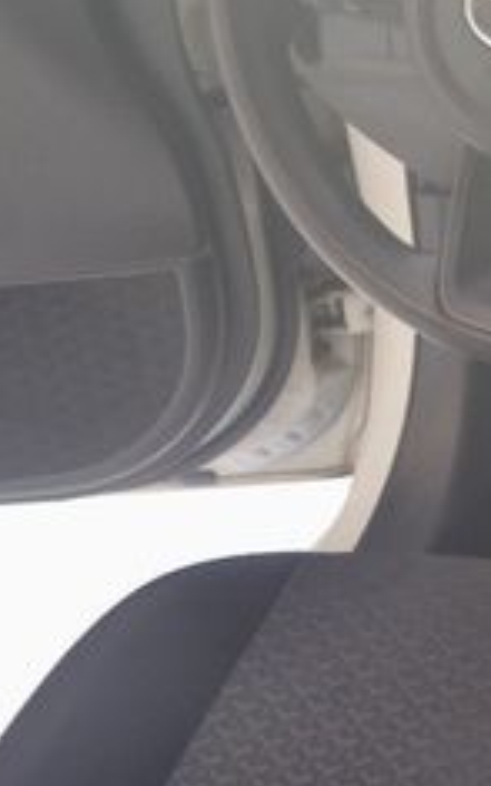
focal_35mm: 83
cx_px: 932
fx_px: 1776
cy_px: 217
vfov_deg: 24.7
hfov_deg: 13.7
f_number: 3.8
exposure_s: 1/20
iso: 800
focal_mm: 20
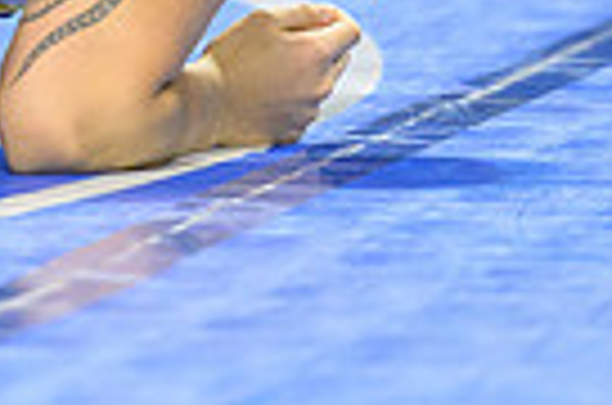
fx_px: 12992
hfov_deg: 2.7
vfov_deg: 1.8
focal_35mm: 766
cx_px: -431
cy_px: -522
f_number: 2.8
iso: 3200
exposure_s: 1/800
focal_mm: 150
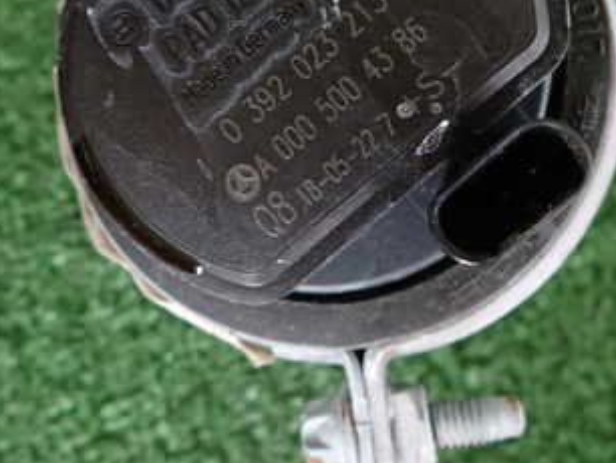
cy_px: 113
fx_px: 873
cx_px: 270
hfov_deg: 38.8
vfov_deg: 29.2
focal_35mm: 49
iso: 500
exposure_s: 1/30
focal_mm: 4.5
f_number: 2
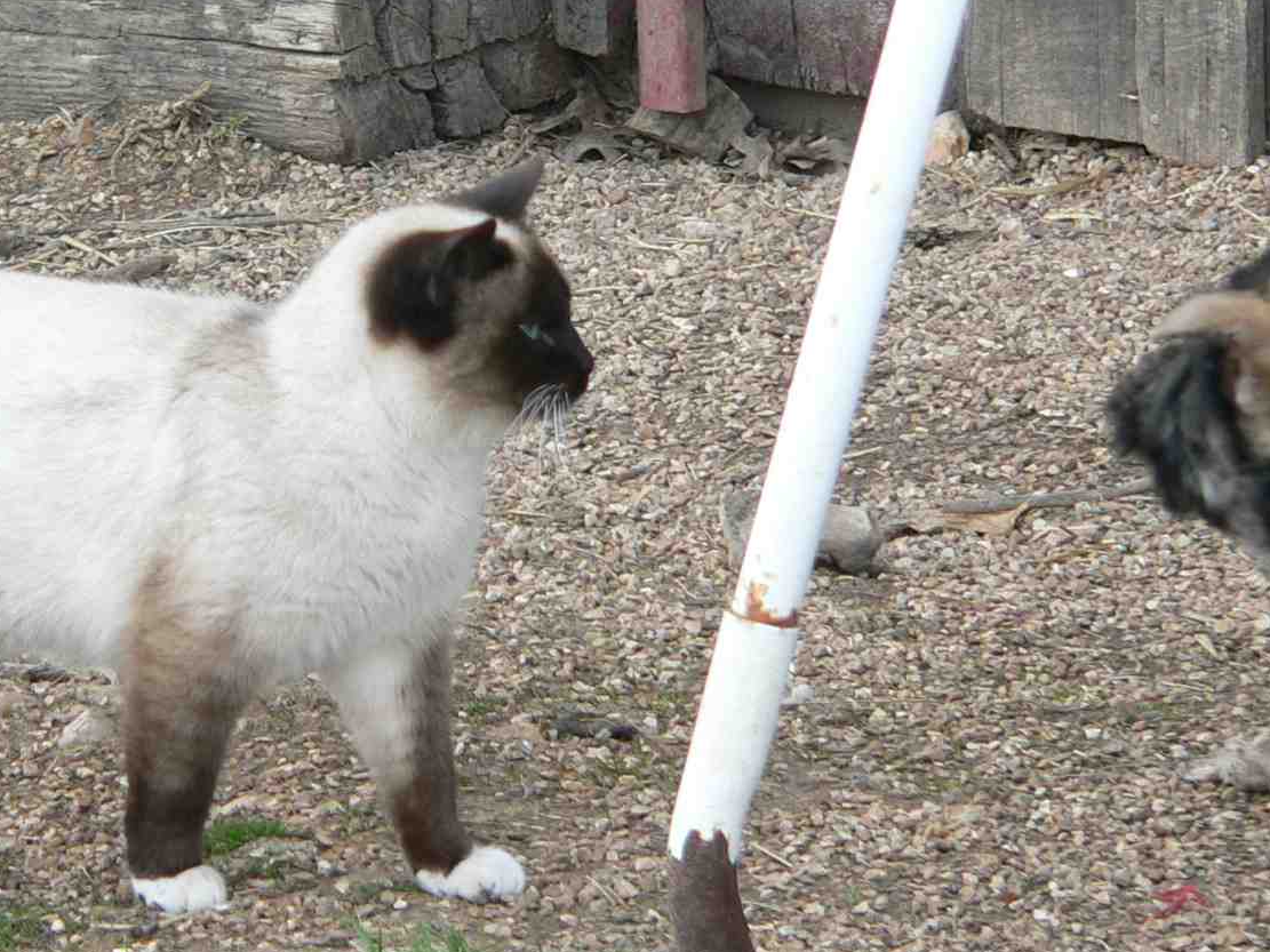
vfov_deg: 4.4
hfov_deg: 5.8
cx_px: 303
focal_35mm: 341
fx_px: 12509
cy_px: 319
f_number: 2.8
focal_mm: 30.8
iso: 80
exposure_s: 1/125
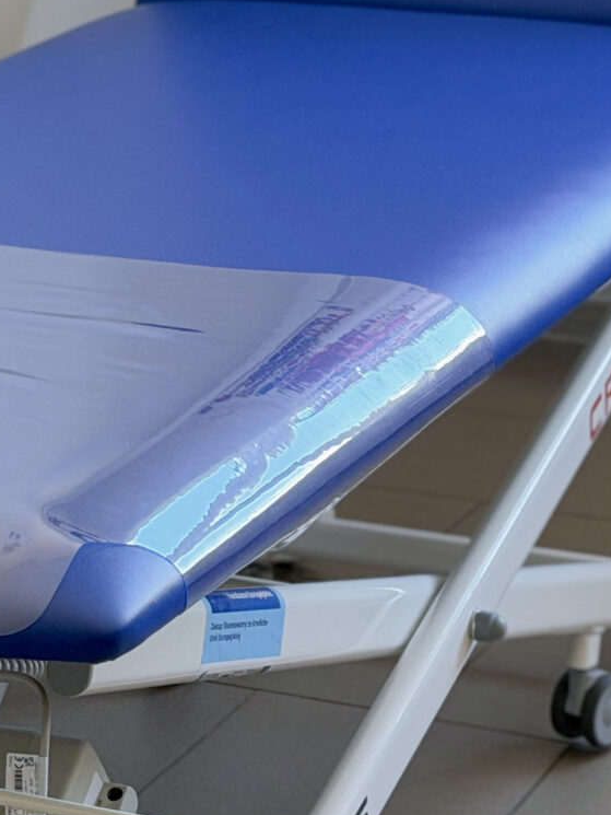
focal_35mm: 165
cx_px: 61
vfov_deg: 12.0
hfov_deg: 9.0
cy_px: 582
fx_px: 3882
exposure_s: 1/74
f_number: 1.78
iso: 100
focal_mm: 6.76
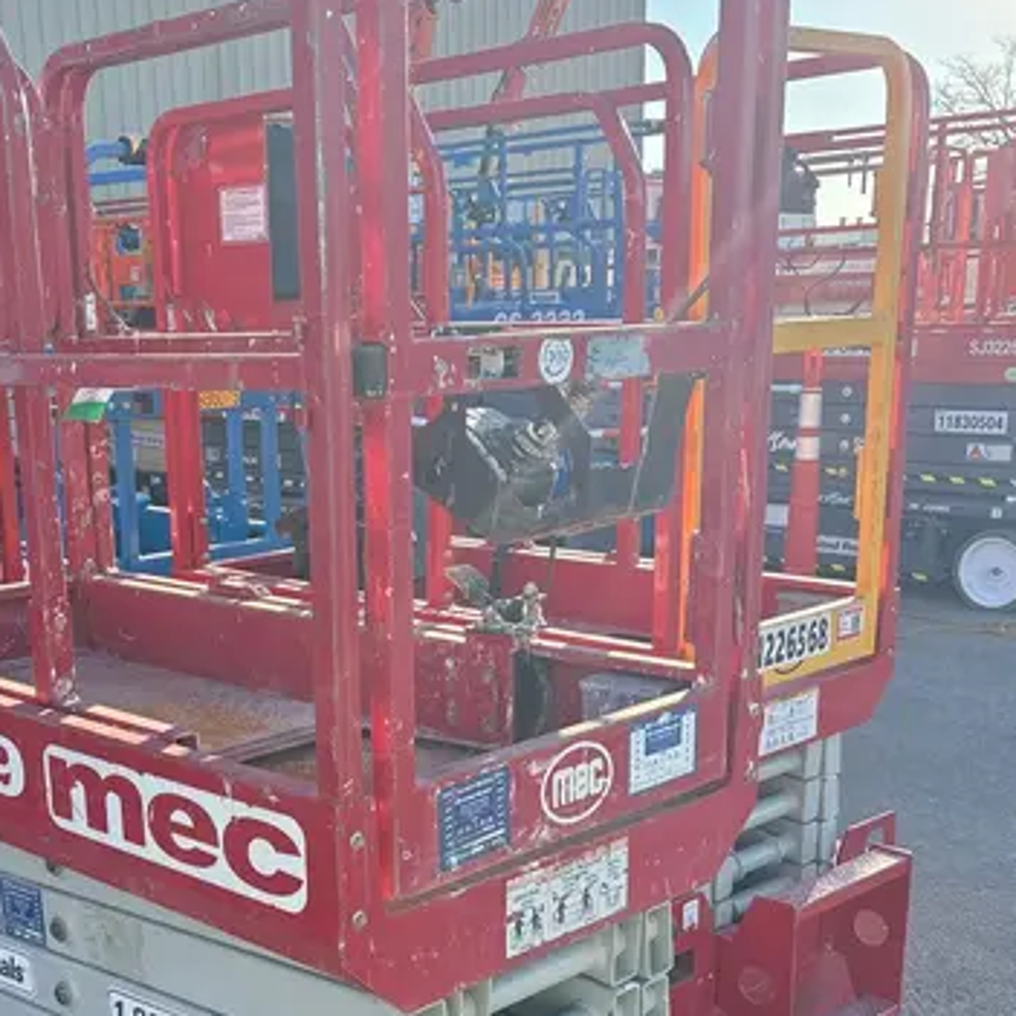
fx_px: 1594
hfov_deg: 34.7
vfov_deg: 34.6
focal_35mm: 48
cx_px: 278
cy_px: 769
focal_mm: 5.96
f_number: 1.6
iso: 64
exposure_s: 1/1175
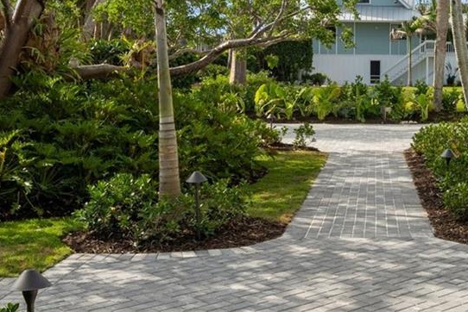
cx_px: 374
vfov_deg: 22.8
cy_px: 70
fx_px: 767
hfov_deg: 33.0
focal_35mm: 59
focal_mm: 20
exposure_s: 1/320
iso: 250
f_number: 9
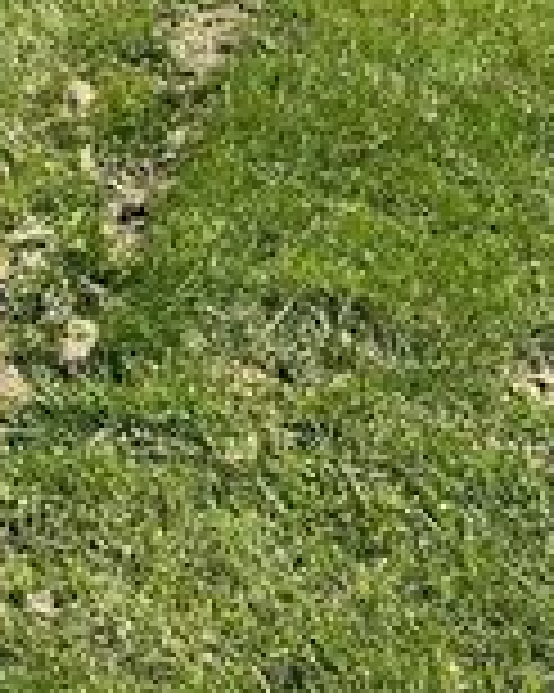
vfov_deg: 14.7
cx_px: -234
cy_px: -713
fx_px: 2175
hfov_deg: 13.8
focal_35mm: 106
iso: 32
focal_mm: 5.1
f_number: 1.6
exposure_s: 1/3448
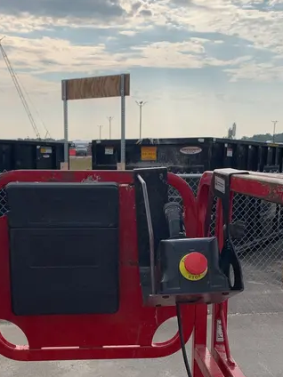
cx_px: 125
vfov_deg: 41.5
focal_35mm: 45
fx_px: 491
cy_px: 254
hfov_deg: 32.1
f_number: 1.8
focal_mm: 4.25
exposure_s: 1/3788
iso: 25
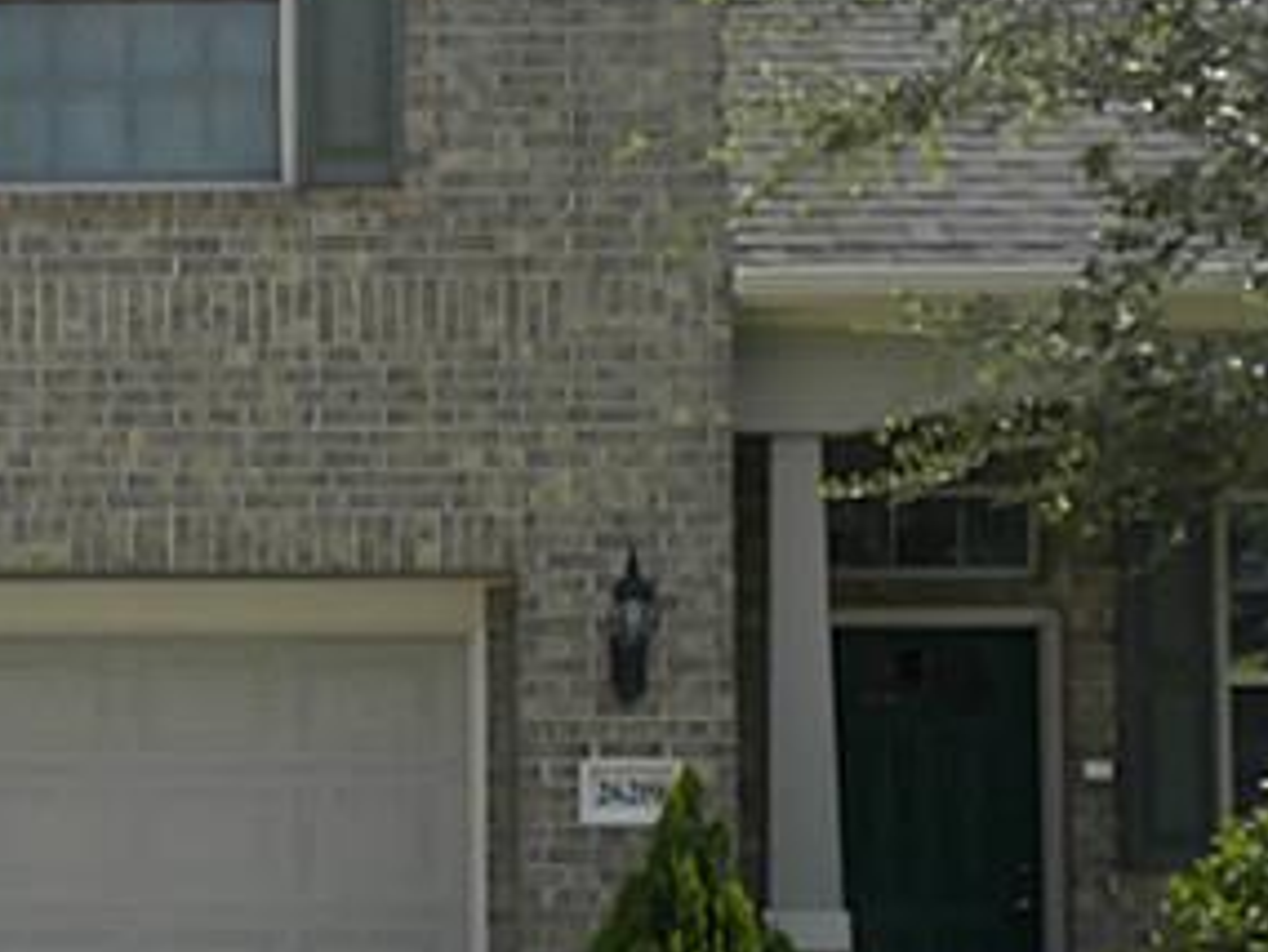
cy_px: 574
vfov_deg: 11.2
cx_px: 174
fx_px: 4874
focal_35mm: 133
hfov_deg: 14.7
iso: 64
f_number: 10
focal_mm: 6.6
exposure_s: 1/92.5
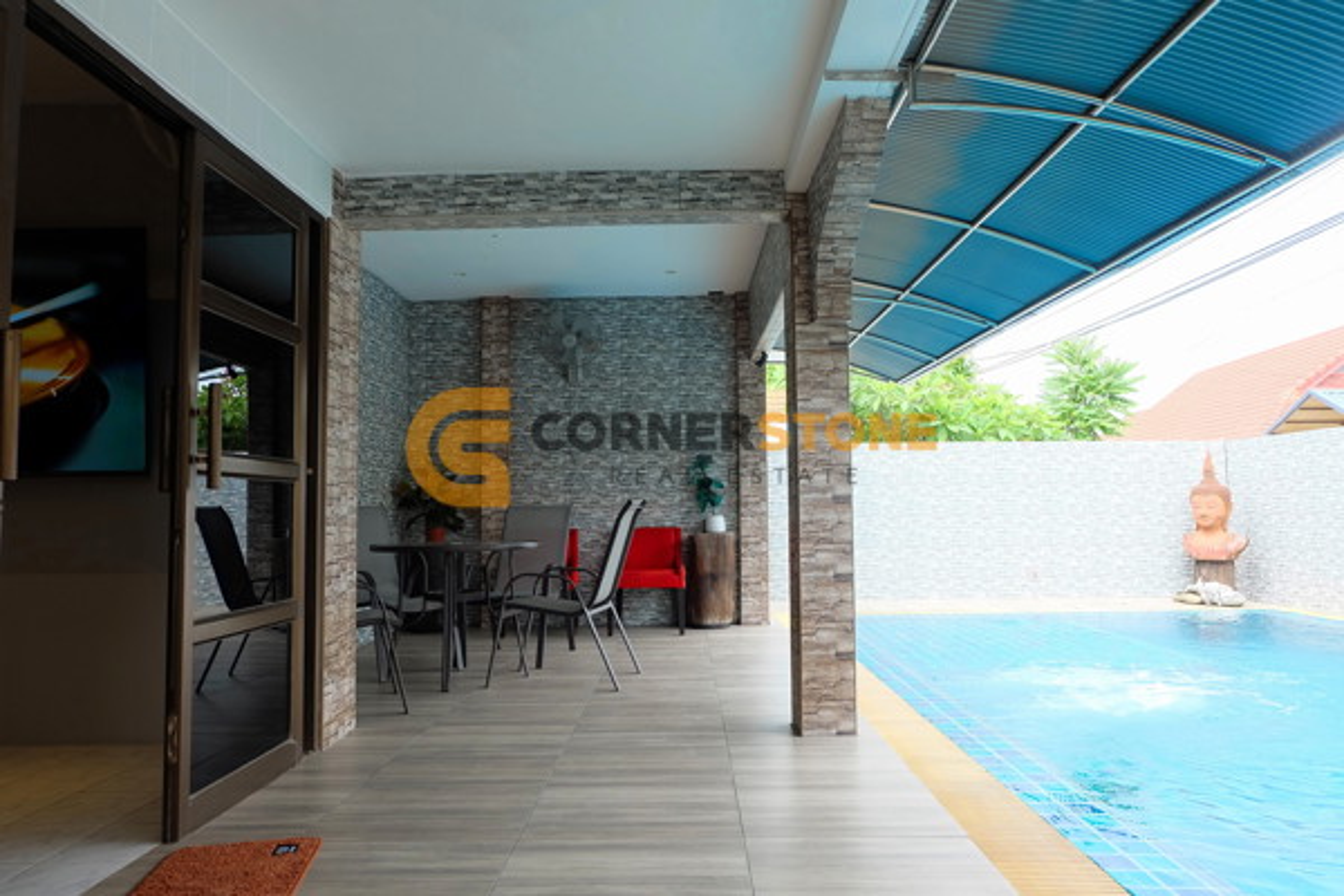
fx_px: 896
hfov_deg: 73.7
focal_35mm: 24
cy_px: 448
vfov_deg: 53.1
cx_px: 672
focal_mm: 16
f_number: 4
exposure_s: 1/150
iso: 400
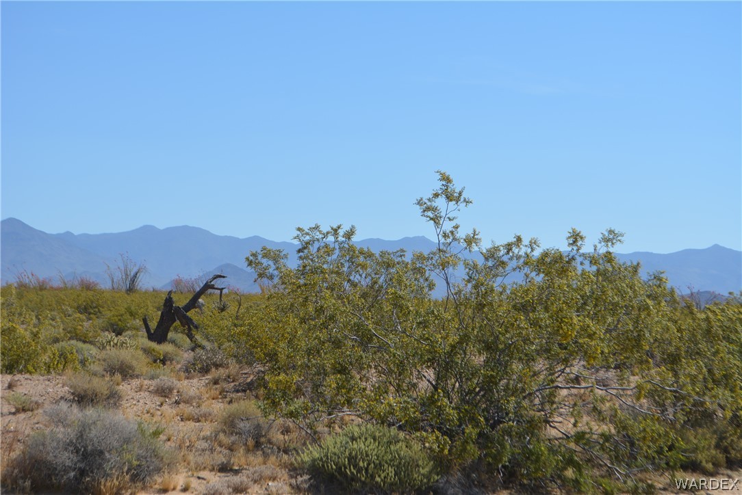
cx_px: 371
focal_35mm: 82
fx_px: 1701
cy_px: 248
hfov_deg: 24.6
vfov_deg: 16.6
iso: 140
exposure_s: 1/500
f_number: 8
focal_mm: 55
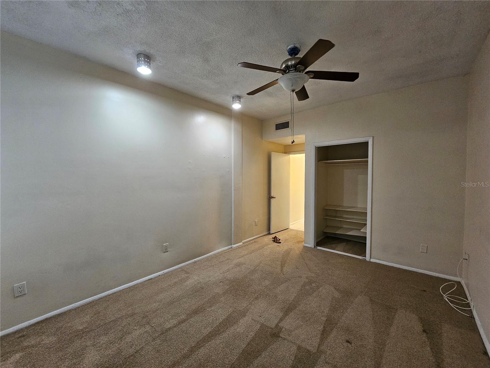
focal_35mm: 13
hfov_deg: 106.2
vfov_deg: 89.9
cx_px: 245
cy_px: 184
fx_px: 184
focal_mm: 2.2
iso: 320
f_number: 2.2
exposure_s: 1/30
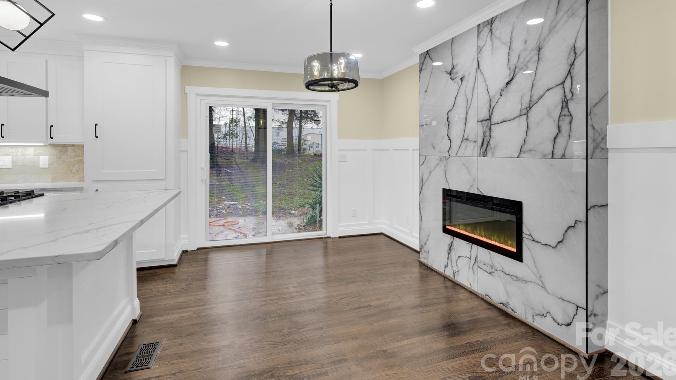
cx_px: 340
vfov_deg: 63.6
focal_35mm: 17
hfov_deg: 95.9
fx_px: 305
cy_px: 160
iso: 640
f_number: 11
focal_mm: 16
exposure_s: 1/20
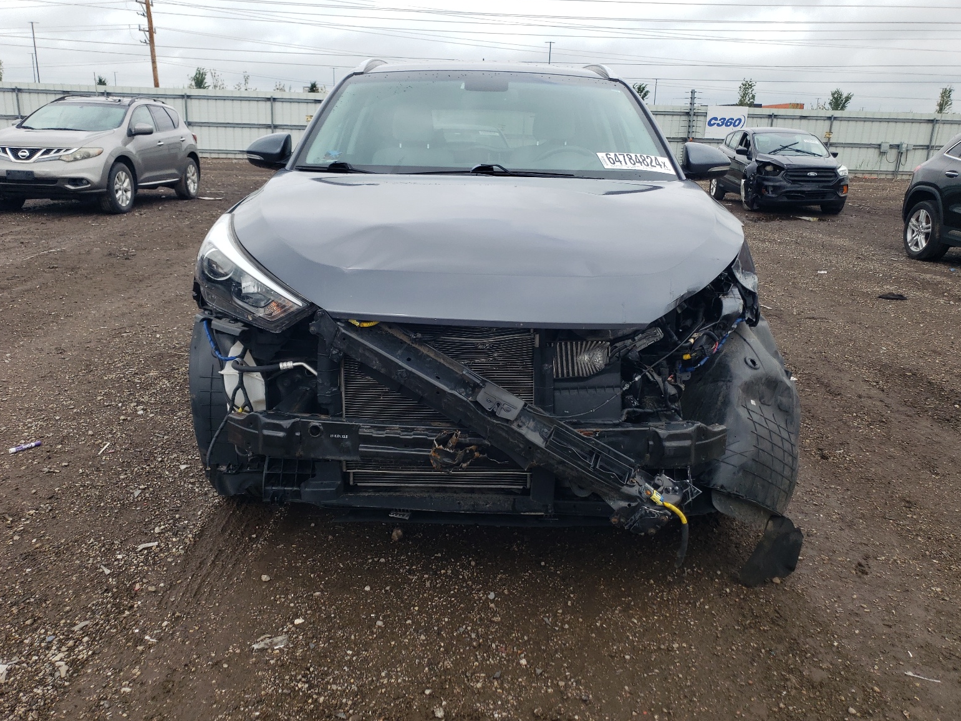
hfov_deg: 65.3
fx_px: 750
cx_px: 473
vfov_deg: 51.4
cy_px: 357
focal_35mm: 27
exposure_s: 1/2000
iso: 50
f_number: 1.5
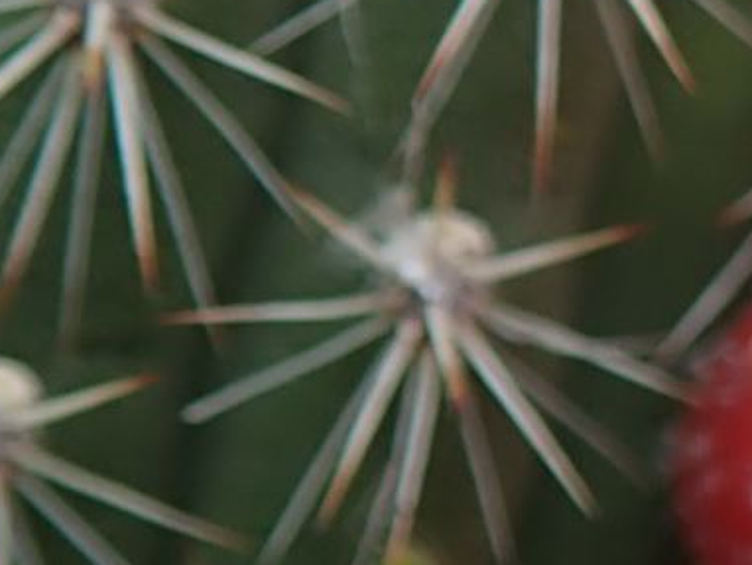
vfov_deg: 9.4
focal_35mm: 157
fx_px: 3413
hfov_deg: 11.0
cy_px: 63
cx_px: 1687
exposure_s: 1/160
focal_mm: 5.5
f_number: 2.3
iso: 100
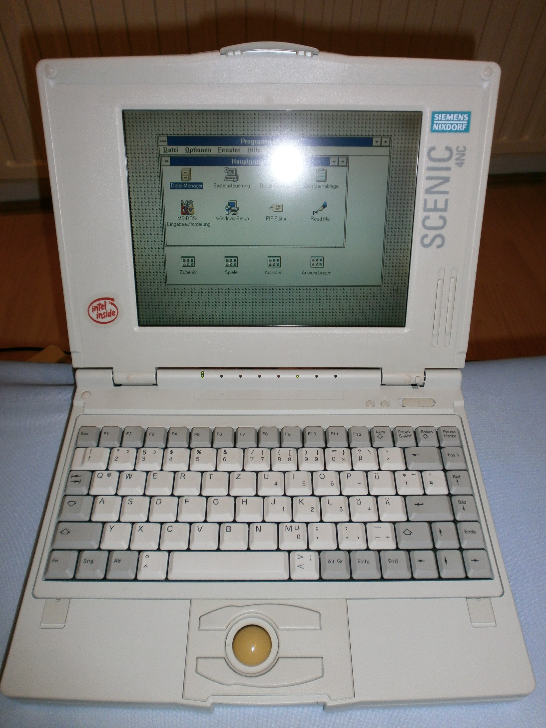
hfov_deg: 51.4
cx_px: 273
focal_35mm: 27
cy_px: 364
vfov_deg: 65.3
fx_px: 568
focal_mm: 4.8
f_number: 2.9
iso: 125
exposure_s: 1/30
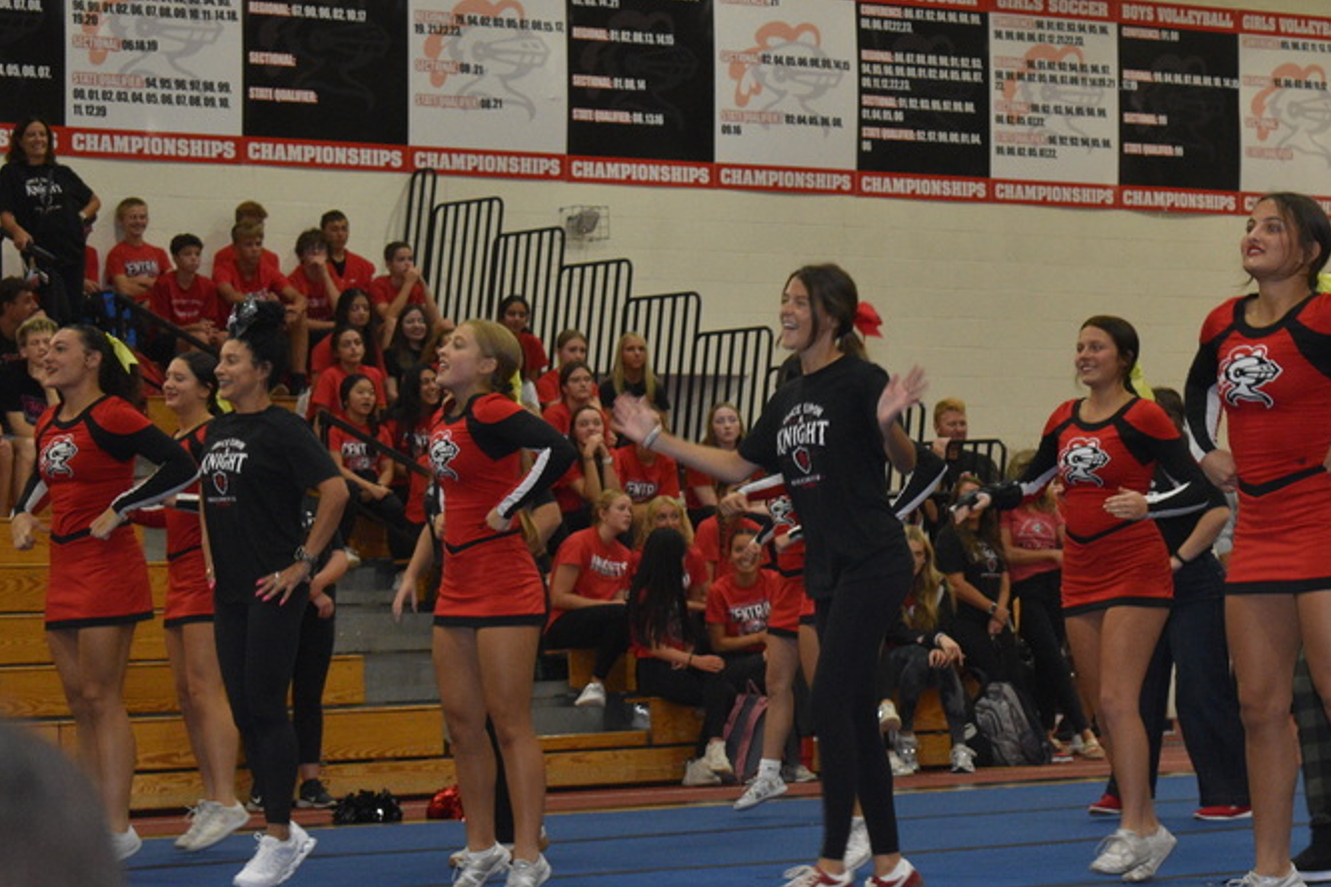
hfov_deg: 16.1
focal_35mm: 127
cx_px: 989
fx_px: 4687
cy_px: 293
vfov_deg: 10.8
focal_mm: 55
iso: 1600
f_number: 5.6
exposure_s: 1/100
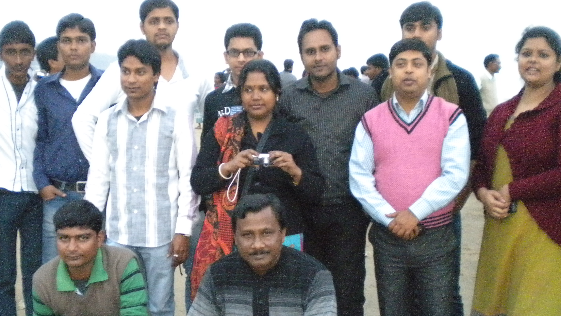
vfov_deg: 24.3
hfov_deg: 42.0
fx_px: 729
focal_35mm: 49
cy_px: 213
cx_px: 241
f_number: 3.1
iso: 800
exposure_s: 1/87.3
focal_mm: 6.3
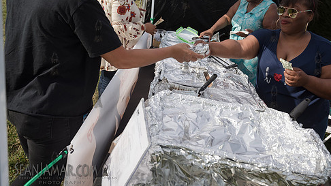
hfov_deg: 64.1
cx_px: 186
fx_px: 263
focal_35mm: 30
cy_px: 63
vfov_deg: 38.5
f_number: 5.6
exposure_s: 1/1600
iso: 200
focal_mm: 24
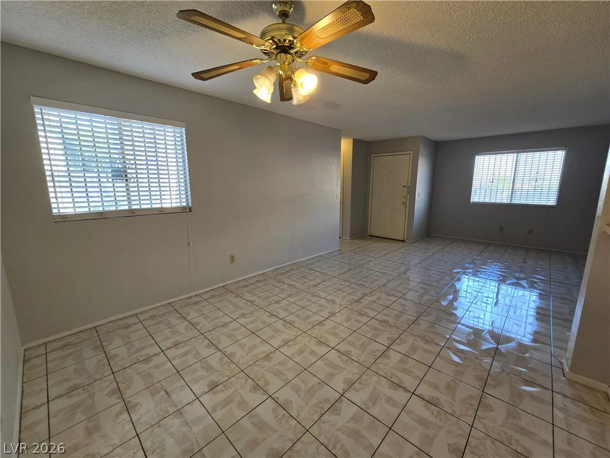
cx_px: 305
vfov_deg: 89.9
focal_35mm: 13
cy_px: 229
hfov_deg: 106.2
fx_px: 229
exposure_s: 1/60
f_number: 2.2
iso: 64
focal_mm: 2.2
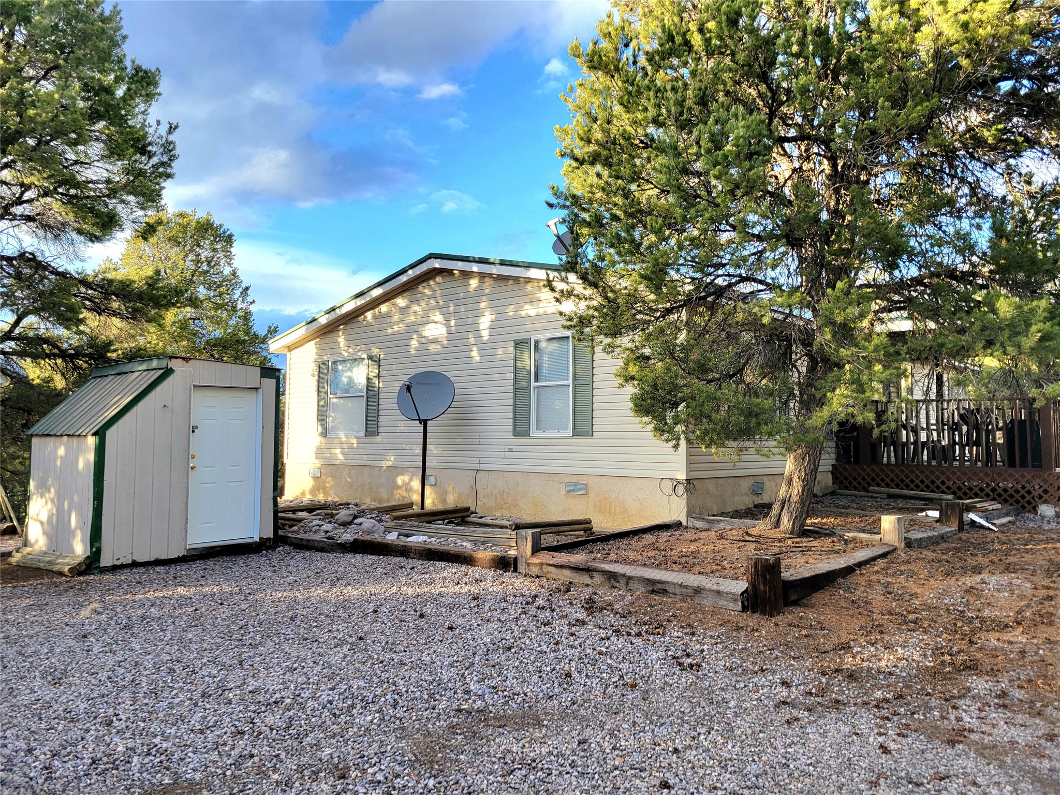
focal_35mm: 26
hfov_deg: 67.3
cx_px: 530
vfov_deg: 53.1
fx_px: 796
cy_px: 398
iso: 40
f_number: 1.8
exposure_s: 1/455
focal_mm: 5.4
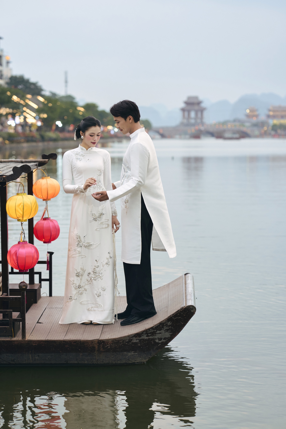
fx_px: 1013
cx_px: 143
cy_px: 214
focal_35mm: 85
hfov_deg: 16.1
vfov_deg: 23.9
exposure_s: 1/200
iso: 500
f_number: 2.8
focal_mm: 85
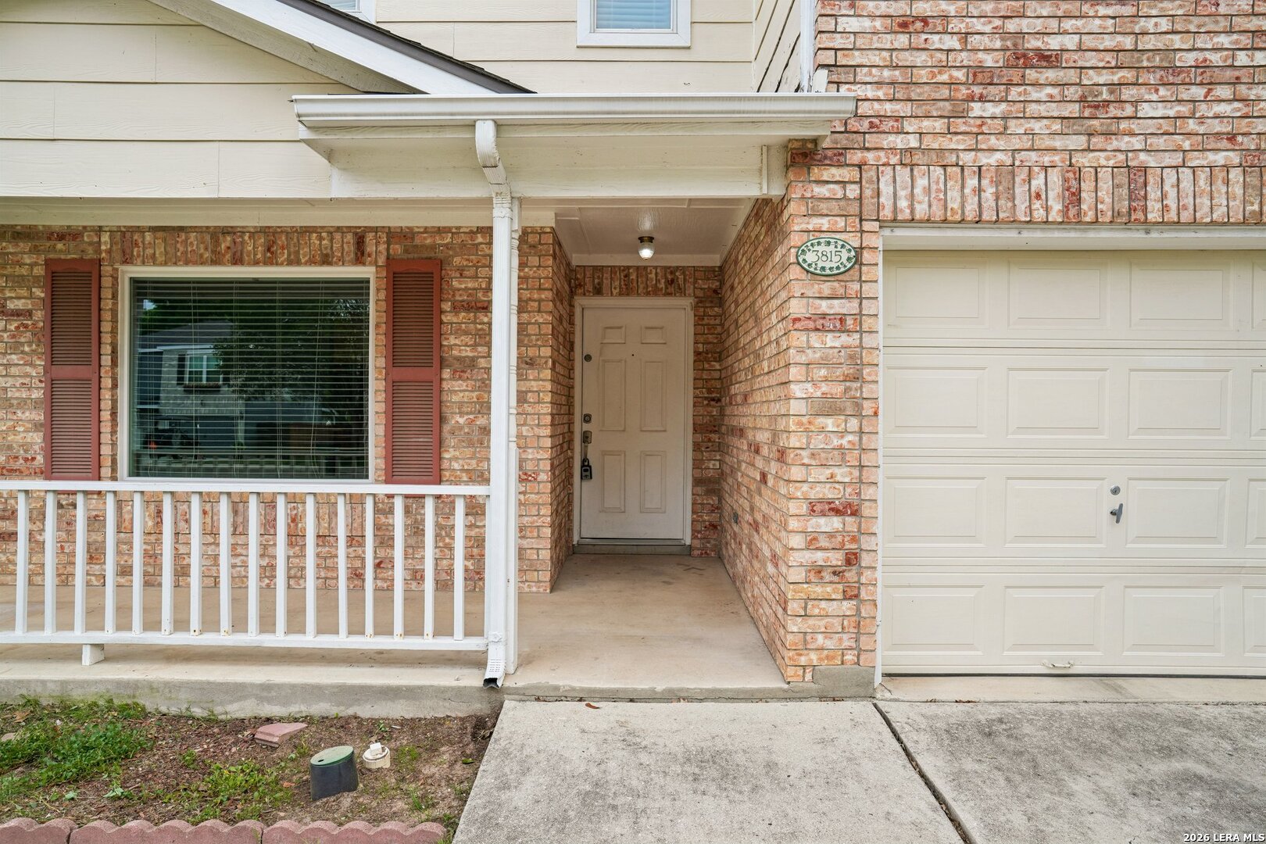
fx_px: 738
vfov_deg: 59.5
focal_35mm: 21
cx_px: 633
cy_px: 422
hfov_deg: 81.2
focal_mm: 21
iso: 200
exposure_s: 1/200
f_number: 8
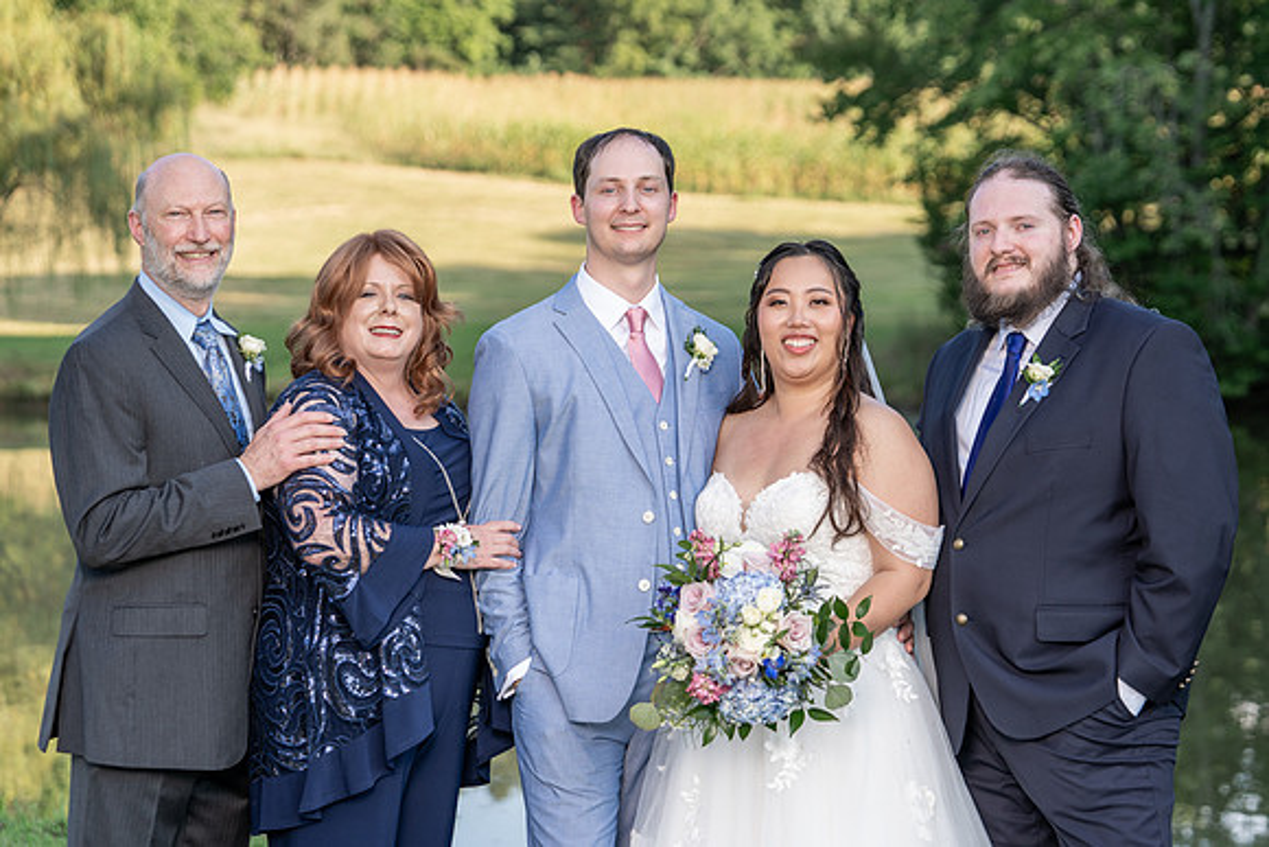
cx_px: 662
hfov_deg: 21.6
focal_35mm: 94
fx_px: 3320
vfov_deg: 14.5
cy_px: 440
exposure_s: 1/200
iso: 125
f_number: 4
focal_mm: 90
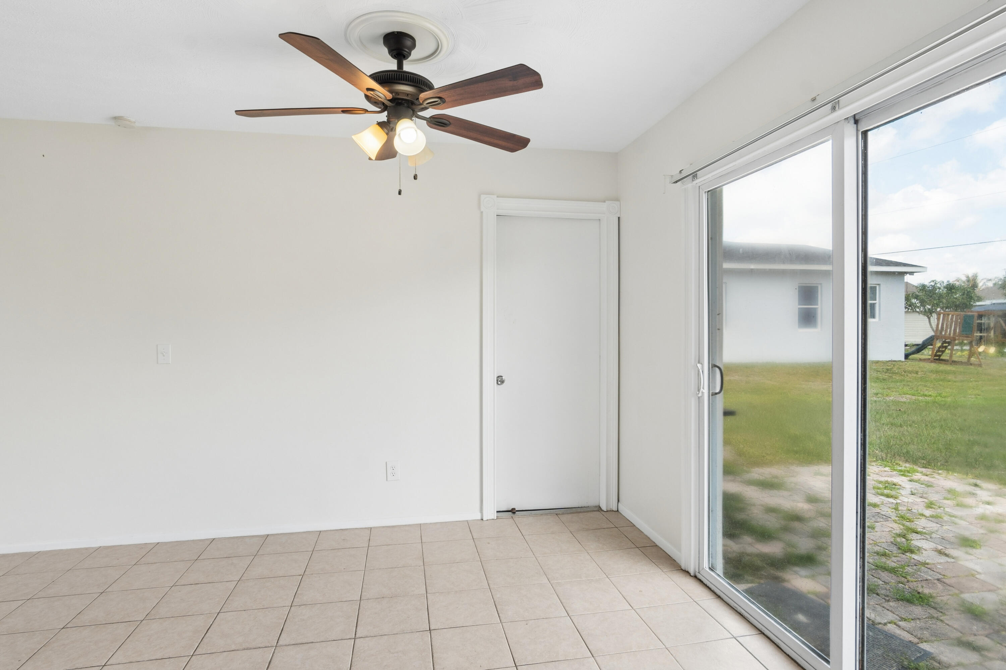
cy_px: 335
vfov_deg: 67.4
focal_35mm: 18
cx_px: 503
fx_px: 503
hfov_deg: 90.0
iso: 200
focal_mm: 12
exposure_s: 1/60
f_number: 9
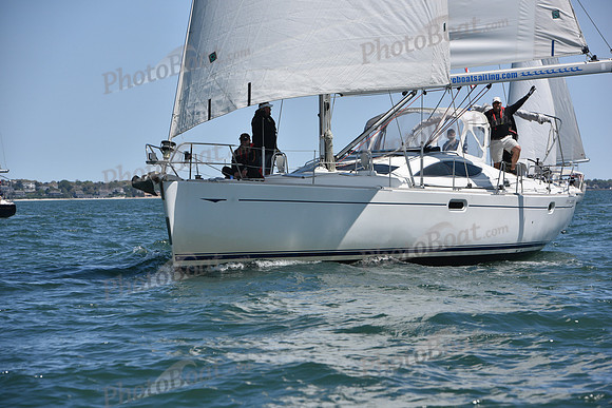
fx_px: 2465
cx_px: 306
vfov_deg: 9.5
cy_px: 204
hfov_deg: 14.2
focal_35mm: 145
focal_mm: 145
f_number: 8
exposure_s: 1/800
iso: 320
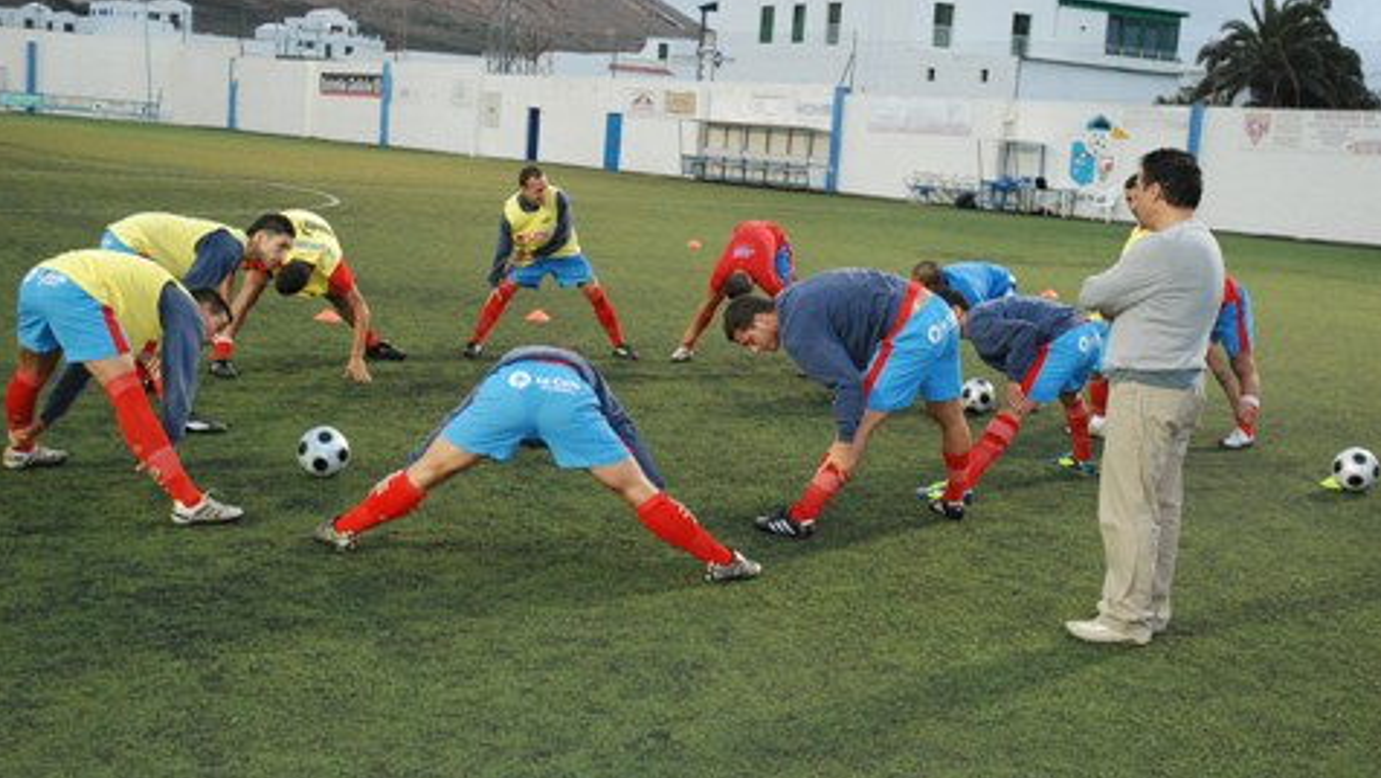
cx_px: 686
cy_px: 409
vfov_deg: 22.2
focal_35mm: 54
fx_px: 1978
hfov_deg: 38.5
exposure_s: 1/60
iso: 1600
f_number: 5.6
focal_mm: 34
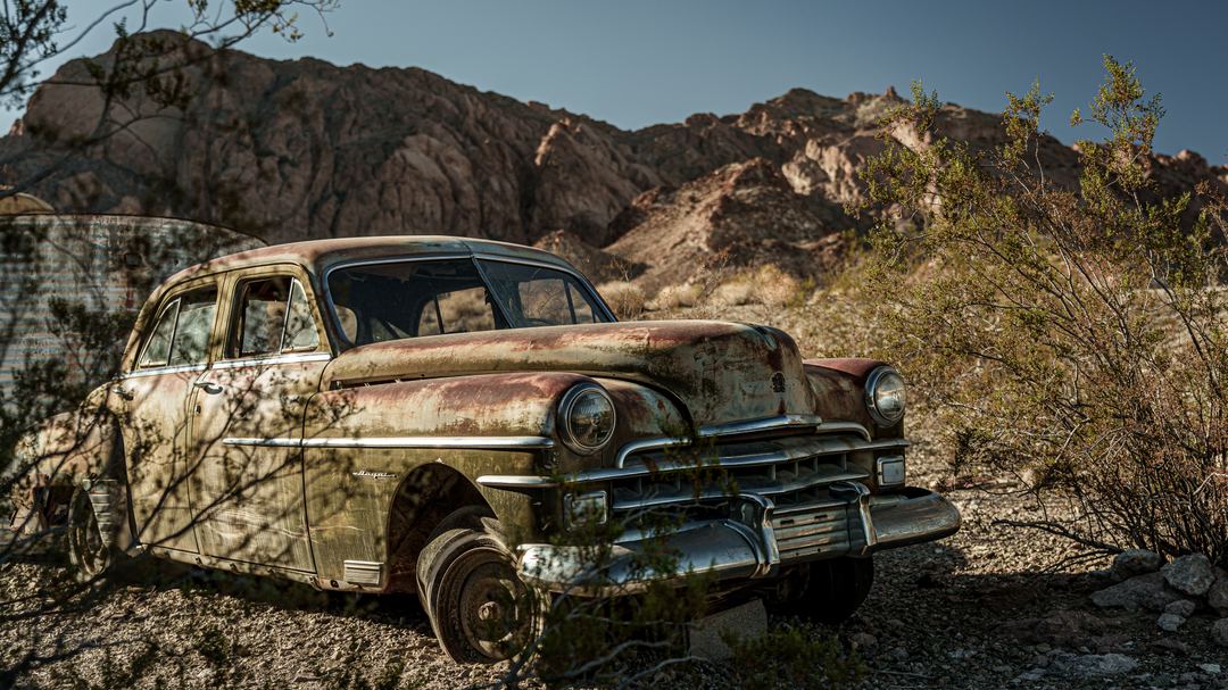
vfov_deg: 26.6
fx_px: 1455
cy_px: 272
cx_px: 655
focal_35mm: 45
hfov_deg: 45.7
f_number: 2.8
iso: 100
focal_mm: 39
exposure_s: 1/500
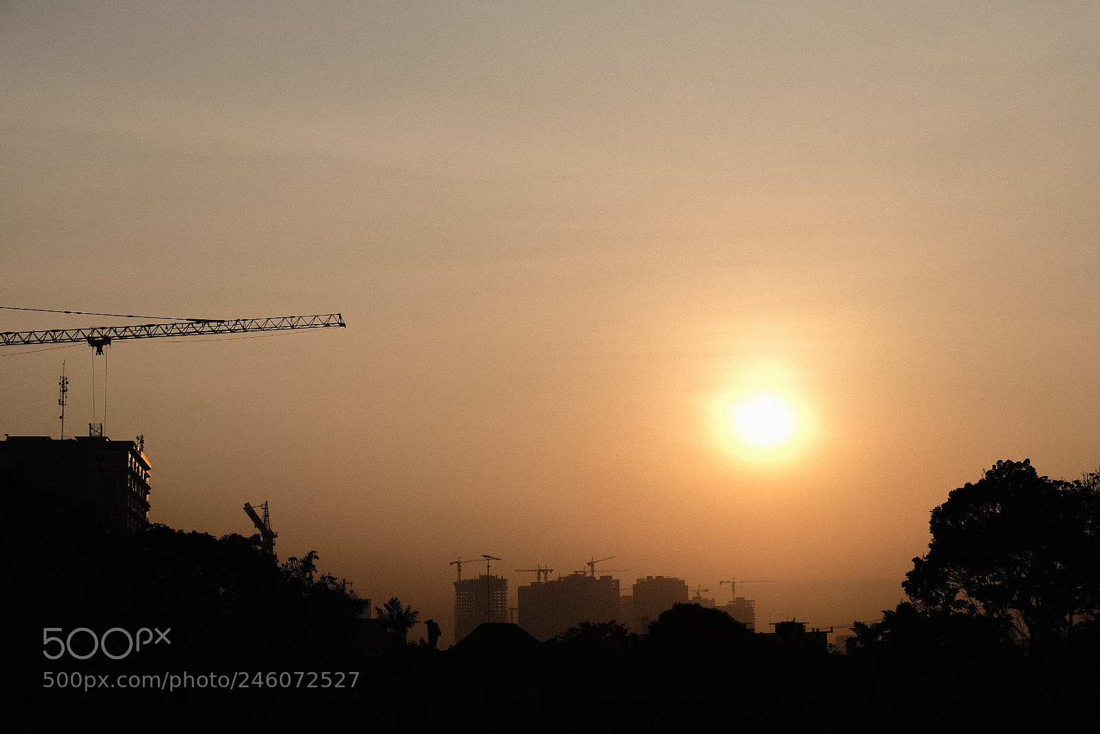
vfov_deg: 18.2
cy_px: 367
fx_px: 2292
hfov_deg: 27.0
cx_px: 550
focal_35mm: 75
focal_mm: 50
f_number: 9
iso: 250
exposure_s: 1/1500
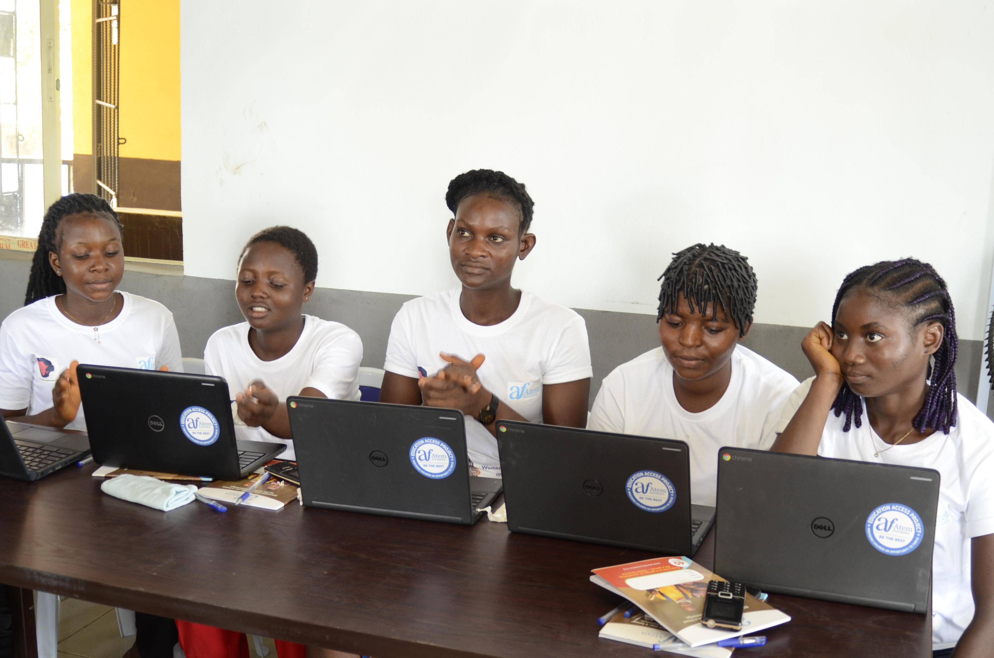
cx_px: 497
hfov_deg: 46.5
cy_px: 329
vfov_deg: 31.8
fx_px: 1157
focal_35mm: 42
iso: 800
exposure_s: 1/60
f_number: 4
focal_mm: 28
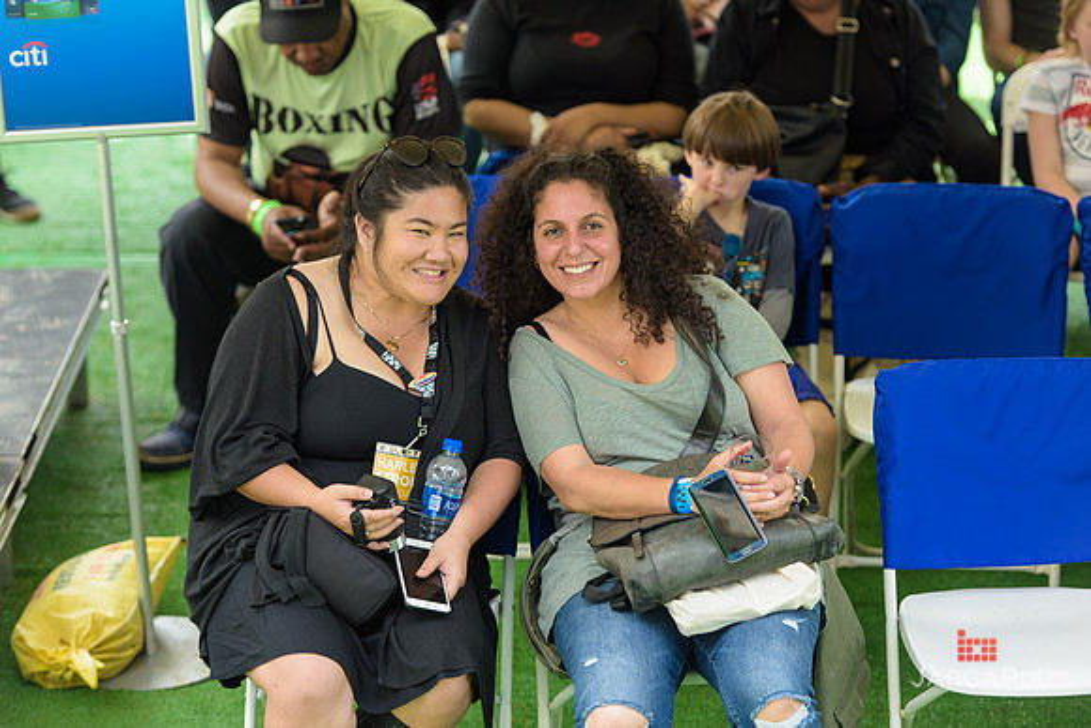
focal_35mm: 120
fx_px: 3637
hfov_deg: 17.1
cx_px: 546
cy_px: 364
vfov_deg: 11.4
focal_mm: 120
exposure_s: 1/400
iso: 250
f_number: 3.2
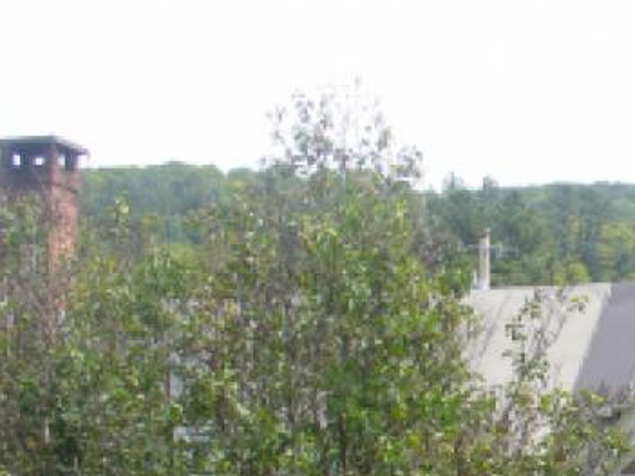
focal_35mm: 108
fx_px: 1980
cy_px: 564
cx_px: 838
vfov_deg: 13.3
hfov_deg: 17.1
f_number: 5.6
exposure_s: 1/125
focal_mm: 6.1
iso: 80
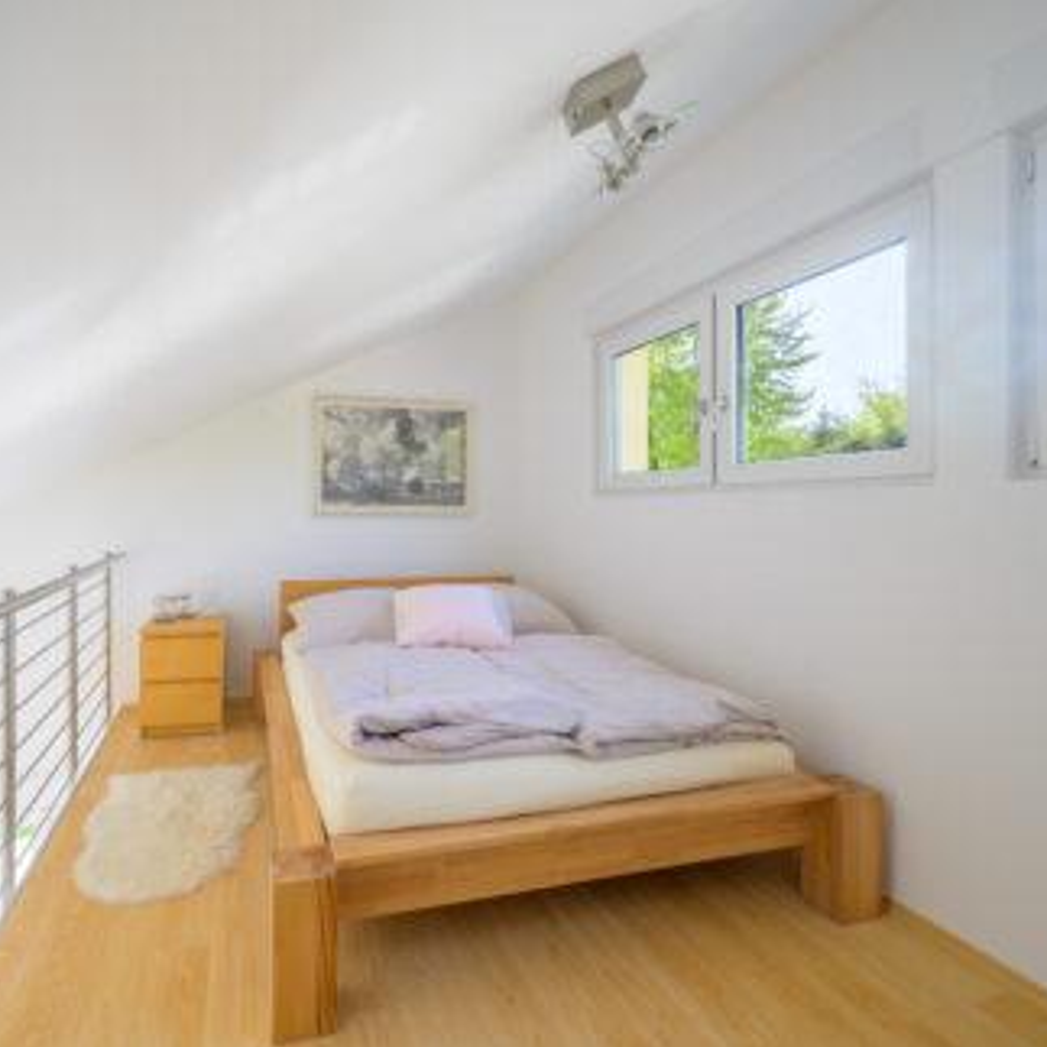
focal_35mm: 18
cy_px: 525
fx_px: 616
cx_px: 402
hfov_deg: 79.4
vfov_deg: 80.7
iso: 200
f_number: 9
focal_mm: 14
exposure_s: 1/125
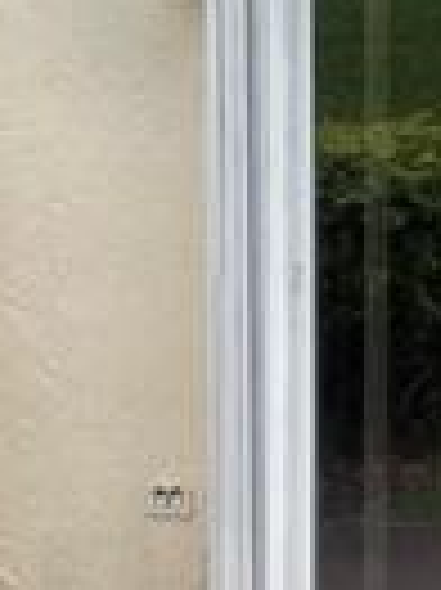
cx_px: 684
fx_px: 2603
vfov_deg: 12.9
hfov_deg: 9.4
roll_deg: -0.3
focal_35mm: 153
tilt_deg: -4.0
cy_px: 203
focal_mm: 4.2
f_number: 1.6
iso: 32
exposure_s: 1/1319
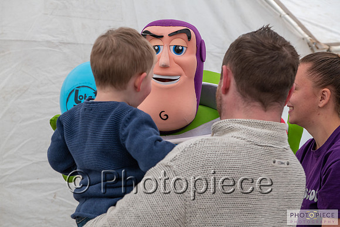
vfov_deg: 19.5
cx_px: 170
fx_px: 661
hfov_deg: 28.8
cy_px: 114
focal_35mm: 70
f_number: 6.3
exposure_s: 1/250
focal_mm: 70
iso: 220
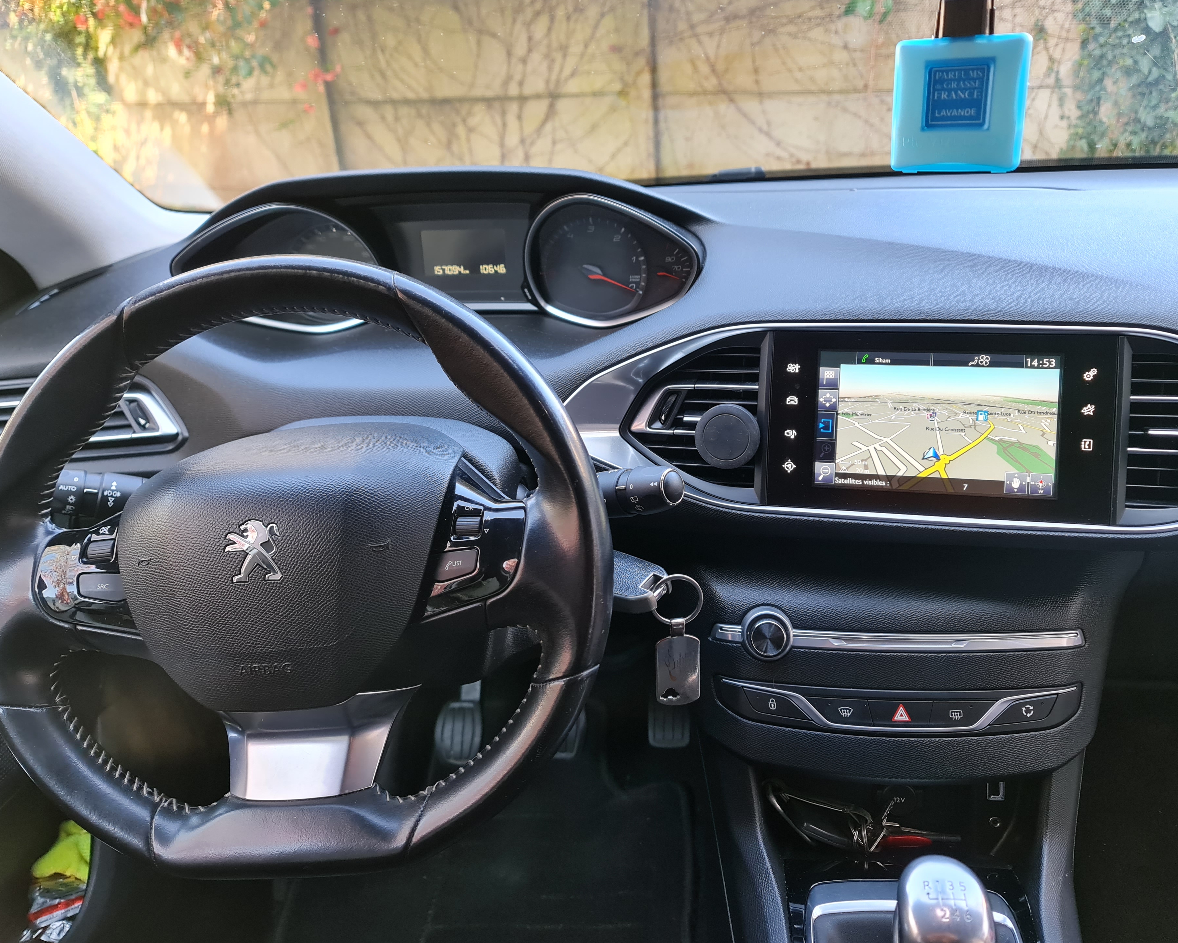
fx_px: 941
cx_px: 627
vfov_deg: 53.2
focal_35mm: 27
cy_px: 455
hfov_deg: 64.0
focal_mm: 7
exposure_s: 1/100
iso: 125
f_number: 1.8
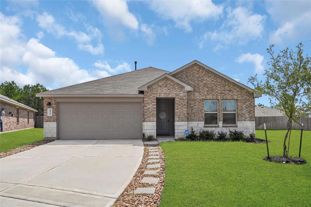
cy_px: 104
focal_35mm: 24
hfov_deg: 73.8
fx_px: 207
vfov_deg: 53.1
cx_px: 156
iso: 1000
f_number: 20
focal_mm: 24
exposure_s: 1/800
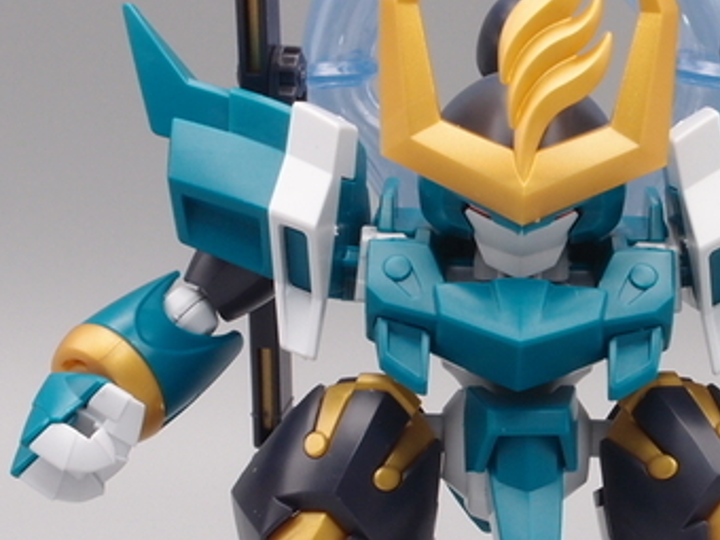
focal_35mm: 141
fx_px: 2933
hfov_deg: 13.9
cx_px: 565
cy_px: 282
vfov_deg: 10.5
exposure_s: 1/5
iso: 100
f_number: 8
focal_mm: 12.88
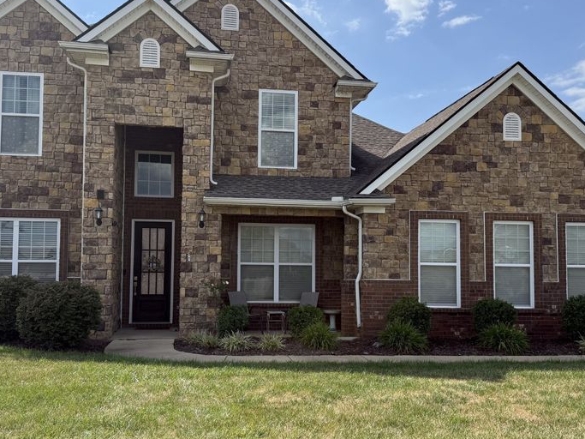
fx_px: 608
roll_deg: -0.5
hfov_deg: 51.3
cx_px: 272
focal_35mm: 36
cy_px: 235
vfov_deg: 39.6
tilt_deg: +4.2
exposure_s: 1/4405
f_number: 1.78
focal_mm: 6.76
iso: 100
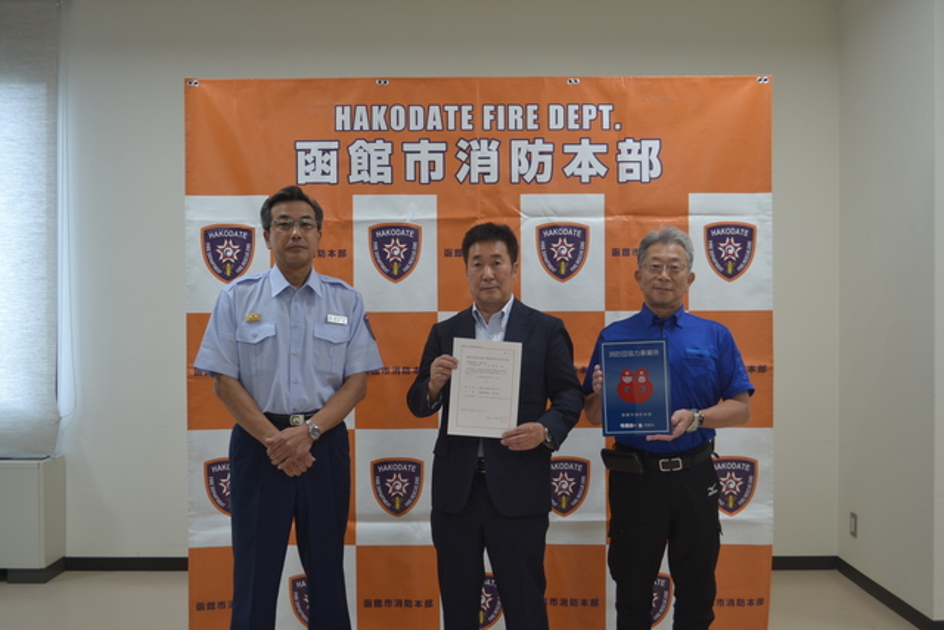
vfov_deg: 40.0
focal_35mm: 33
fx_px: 865
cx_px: 472
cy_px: 315
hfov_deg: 57.2
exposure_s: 1/30
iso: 110
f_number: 3.8
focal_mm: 22
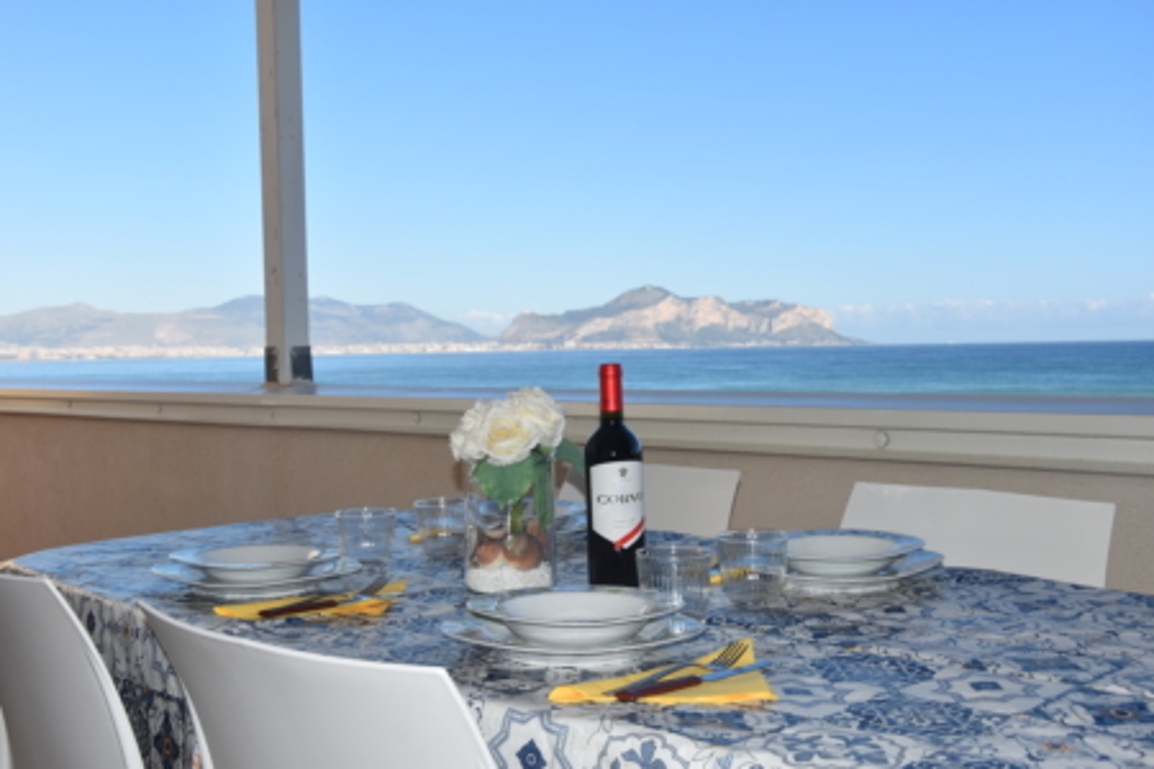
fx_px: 1250
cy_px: 384
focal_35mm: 39
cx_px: 577
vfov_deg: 34.2
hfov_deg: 49.6
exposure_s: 1/200
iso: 100
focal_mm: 26
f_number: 10
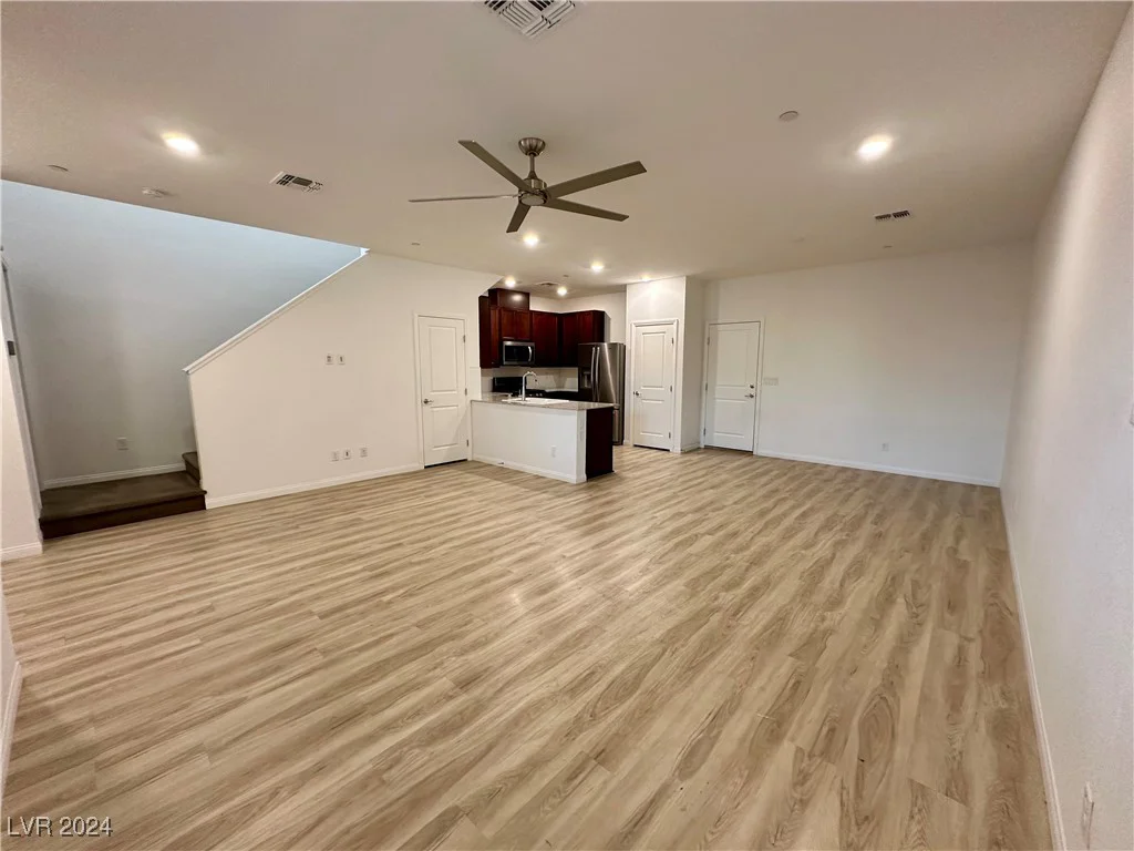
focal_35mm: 14
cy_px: 426
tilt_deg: -8.3
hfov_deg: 102.1
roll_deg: +0.2
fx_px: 459
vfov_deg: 85.7
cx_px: 567
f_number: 2.2
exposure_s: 1/60
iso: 200
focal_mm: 2.22
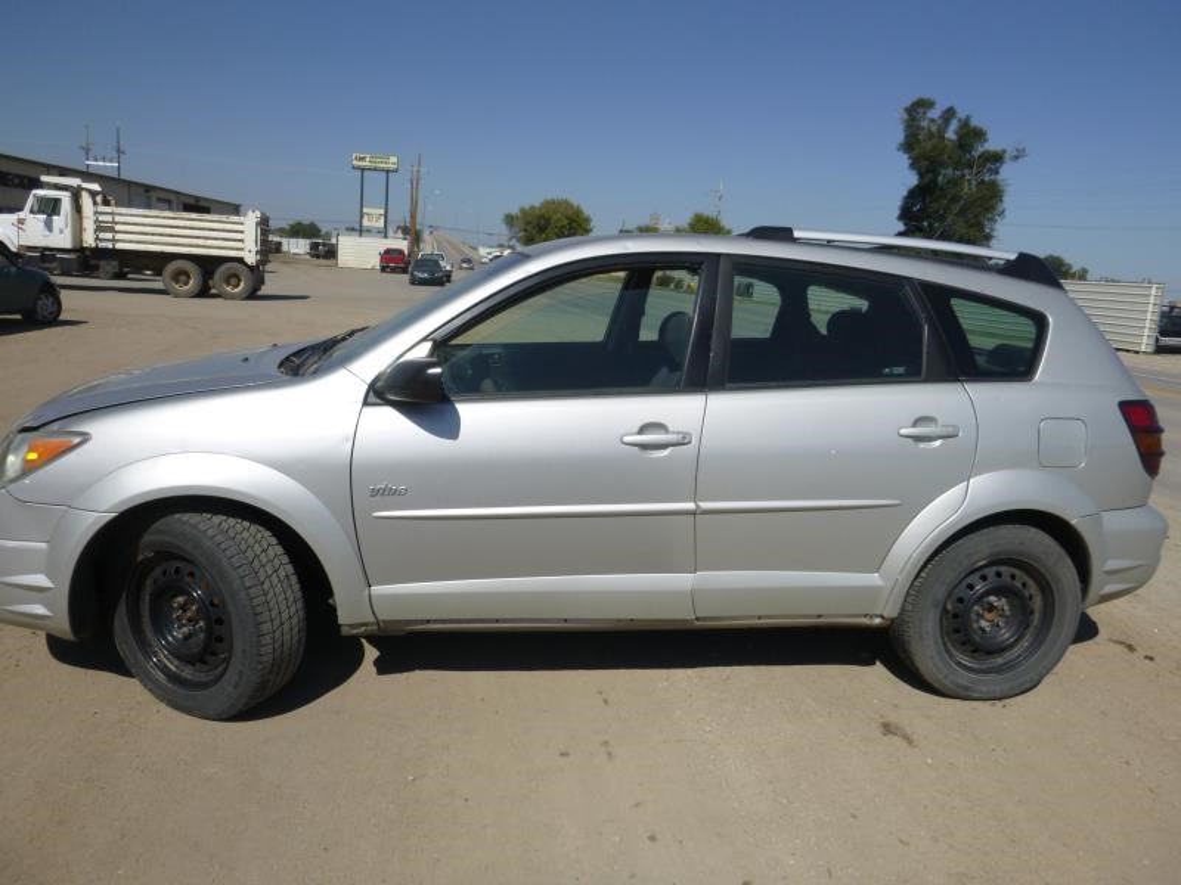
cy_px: 442
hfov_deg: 69.4
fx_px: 853
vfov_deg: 54.9
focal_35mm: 25
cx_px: 590
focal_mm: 4.5
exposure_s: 1/1300
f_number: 3.9
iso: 100
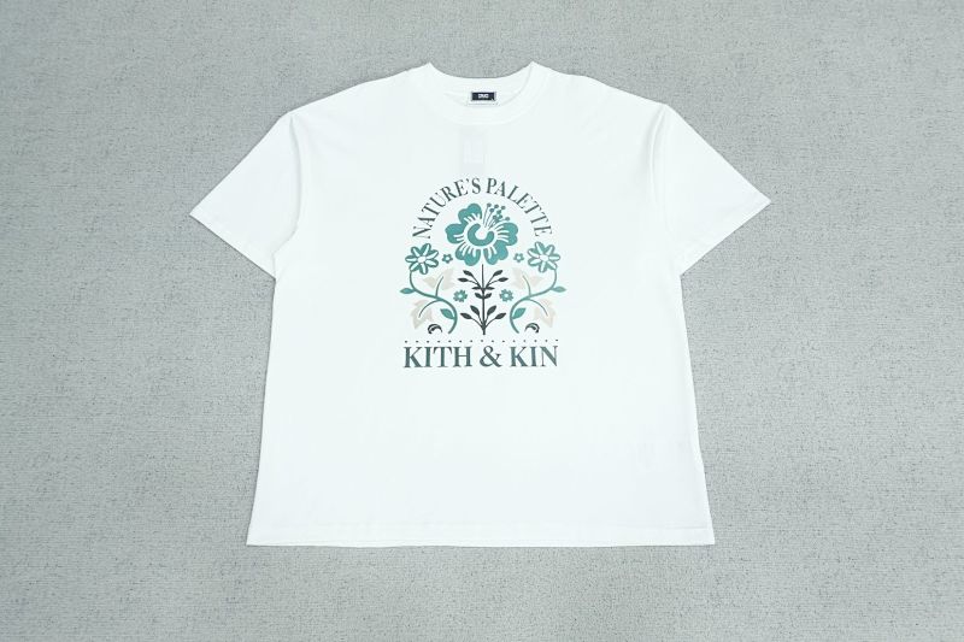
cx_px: 482
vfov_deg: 53.1
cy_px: 321
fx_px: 642
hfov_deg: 73.8
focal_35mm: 24
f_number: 8
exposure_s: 1/160
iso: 1000
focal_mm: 16
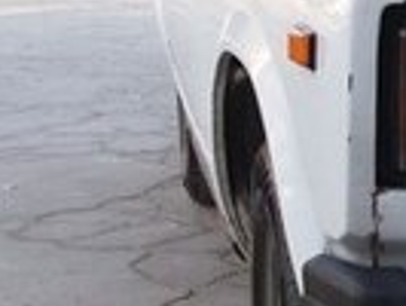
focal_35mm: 139
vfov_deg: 10.7
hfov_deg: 11.5
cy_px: 234
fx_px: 1632
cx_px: 1001
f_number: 1.9
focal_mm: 3.7
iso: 64
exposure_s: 1/114
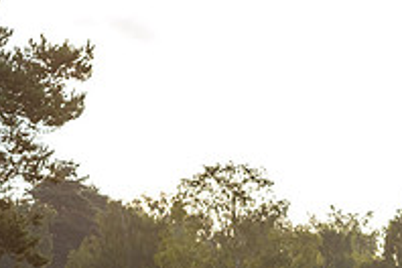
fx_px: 3428
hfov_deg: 6.6
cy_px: 382
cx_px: -166
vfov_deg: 4.5
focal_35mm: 307
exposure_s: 1/800
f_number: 6.3
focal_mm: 70
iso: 250
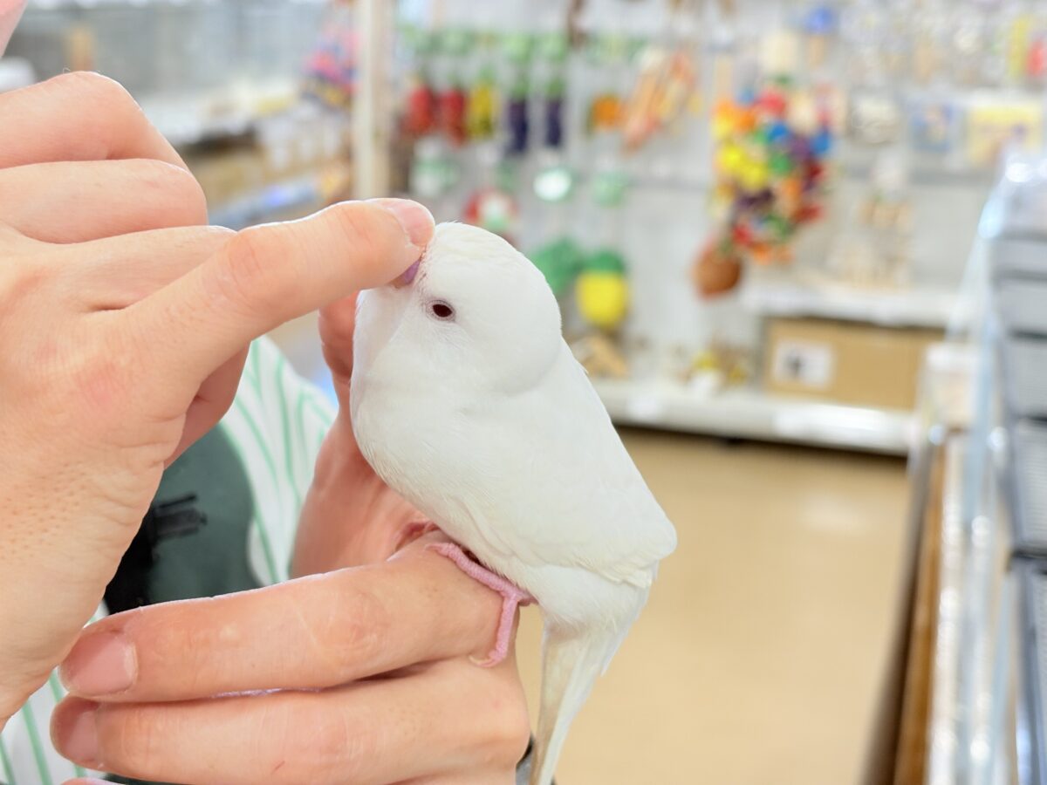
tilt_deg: -14.3
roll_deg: -1.9
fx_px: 1573
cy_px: 392
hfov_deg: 36.8
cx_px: 524
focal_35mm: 52
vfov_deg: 28.0
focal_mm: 5.96
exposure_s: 1/50
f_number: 1.6
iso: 40
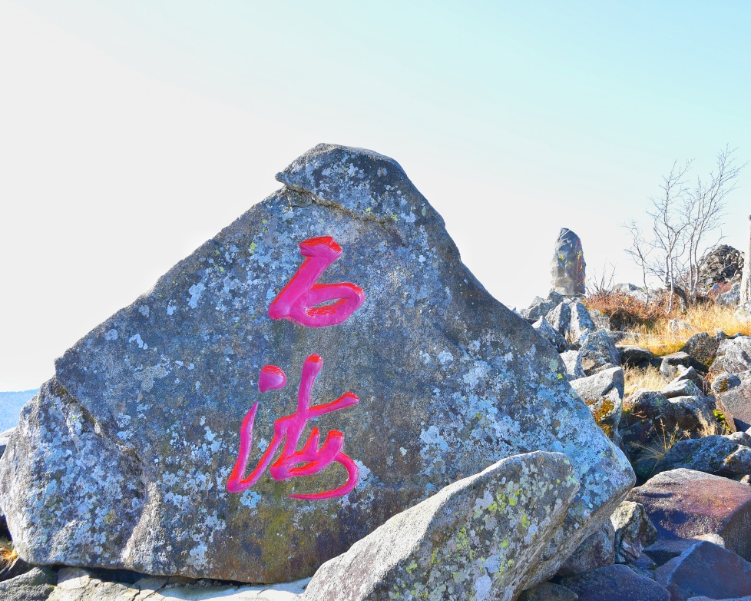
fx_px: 844
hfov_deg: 47.8
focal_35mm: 38
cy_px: 300
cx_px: 437
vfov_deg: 39.1
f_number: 8
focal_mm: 22
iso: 100
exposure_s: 1/60
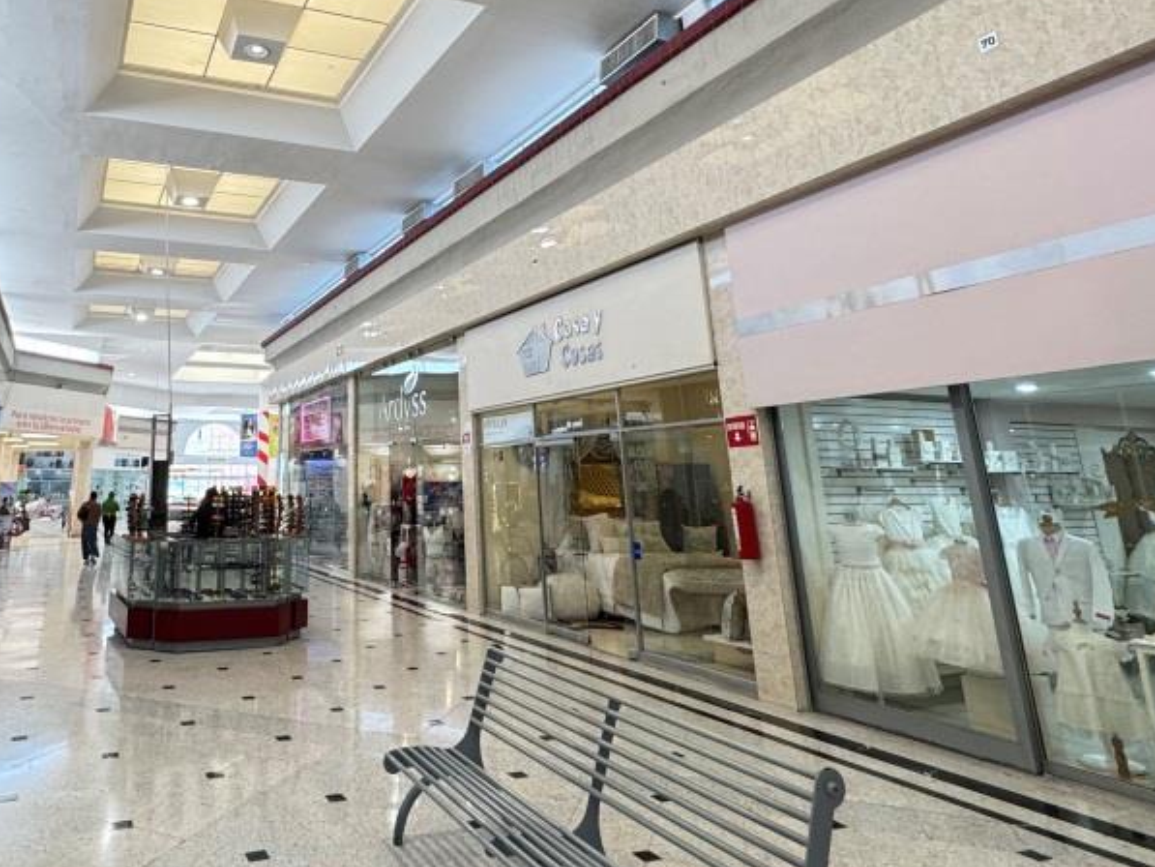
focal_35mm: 24
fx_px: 801
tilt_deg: +14.5
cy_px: 279
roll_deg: +0.0
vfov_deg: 55.5
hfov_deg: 68.5
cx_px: 341
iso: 200
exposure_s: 1/120
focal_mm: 2.22
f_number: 2.2
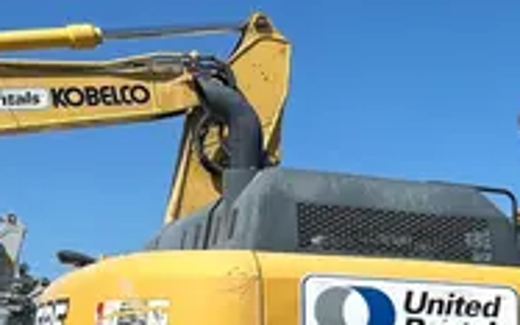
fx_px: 1148
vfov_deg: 15.7
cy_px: 357
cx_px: 637
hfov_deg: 23.2
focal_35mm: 81
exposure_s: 1/5587
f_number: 1.5
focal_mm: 5.7
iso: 50
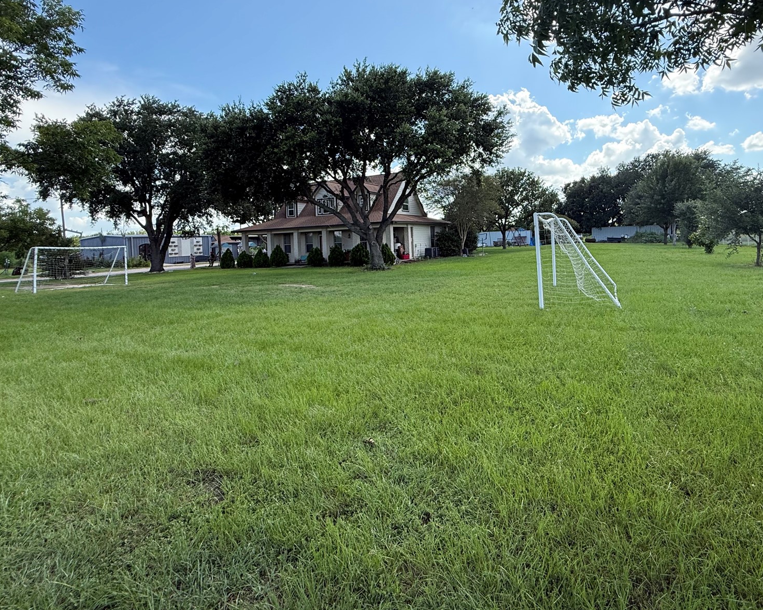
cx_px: 436
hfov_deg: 82.8
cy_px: 243
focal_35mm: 19
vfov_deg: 70.1
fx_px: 429
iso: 64
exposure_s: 1/789
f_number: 2.2
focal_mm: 2.22
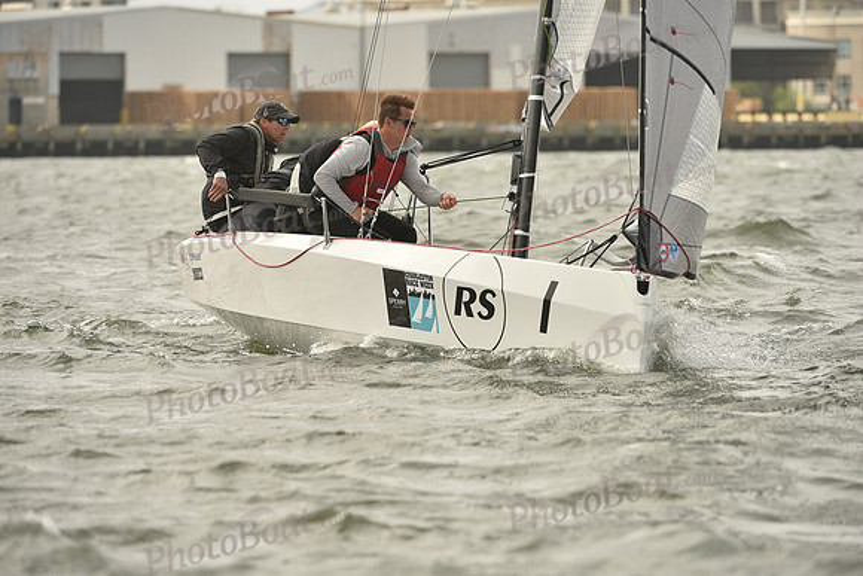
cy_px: 288
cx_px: 432
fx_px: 6953
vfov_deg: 4.7
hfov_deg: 7.1
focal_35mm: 290
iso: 320
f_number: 5.6
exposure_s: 1/1250
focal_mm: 290
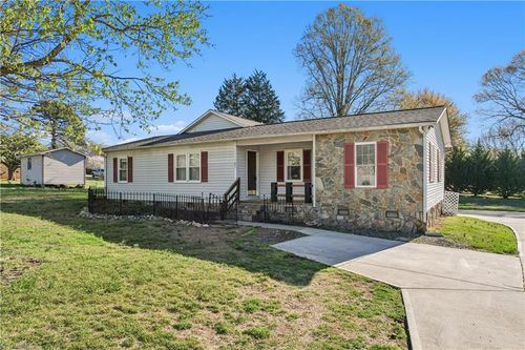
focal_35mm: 22
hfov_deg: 78.6
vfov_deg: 57.2
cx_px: 262
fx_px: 321
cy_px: 175
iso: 100
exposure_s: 1/200
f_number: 2.8
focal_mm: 8.4
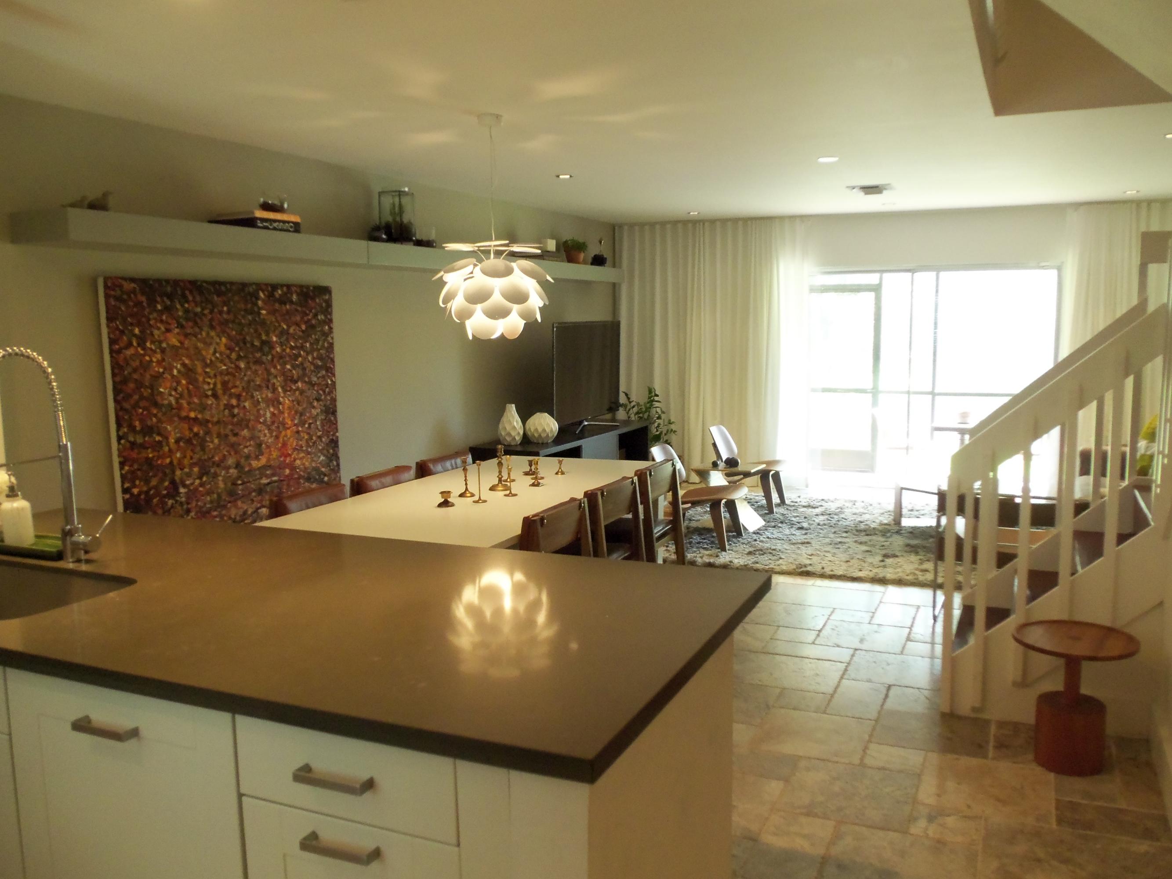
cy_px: 440
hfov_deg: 61.7
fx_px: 982
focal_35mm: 29
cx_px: 586
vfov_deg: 48.2
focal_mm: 5.2
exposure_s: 1/30
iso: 250
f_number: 3.4
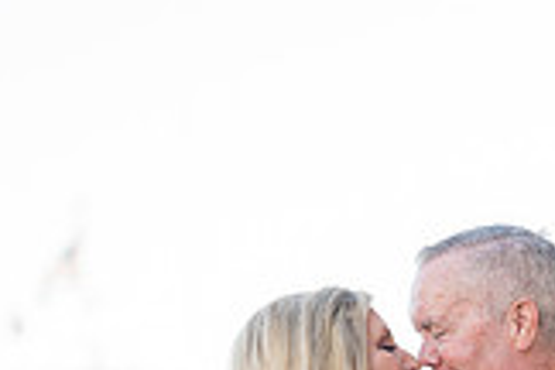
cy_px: 526
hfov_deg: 11.4
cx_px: 456
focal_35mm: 179
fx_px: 2759
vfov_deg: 7.6
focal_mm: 50
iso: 125
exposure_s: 1/1600
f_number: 1.2
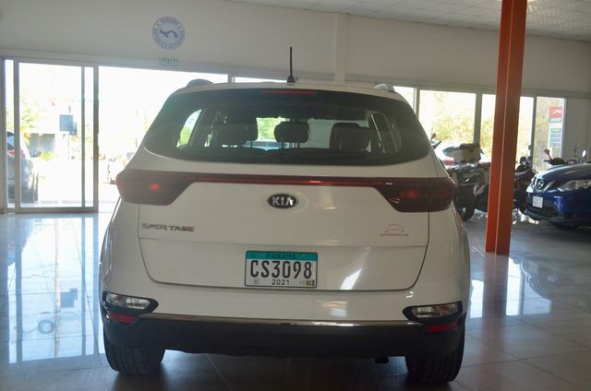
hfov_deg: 53.2
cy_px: 196
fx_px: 590
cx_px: 296
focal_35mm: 36
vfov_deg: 36.7
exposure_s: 1/100
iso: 400
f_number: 5
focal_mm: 24
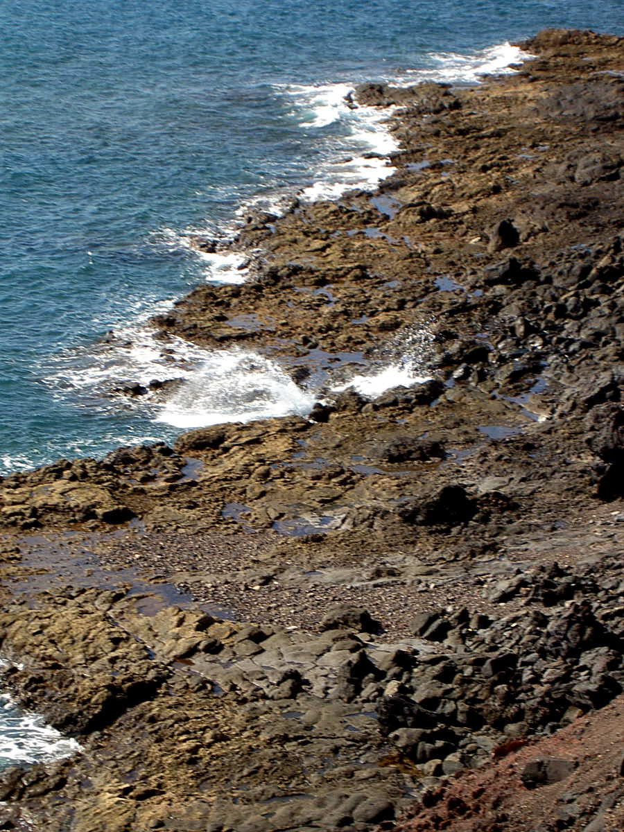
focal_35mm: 102
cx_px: 312
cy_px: 416
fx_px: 2452
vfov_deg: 19.3
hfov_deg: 14.5
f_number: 4.9
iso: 50
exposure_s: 1/200
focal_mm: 16.8
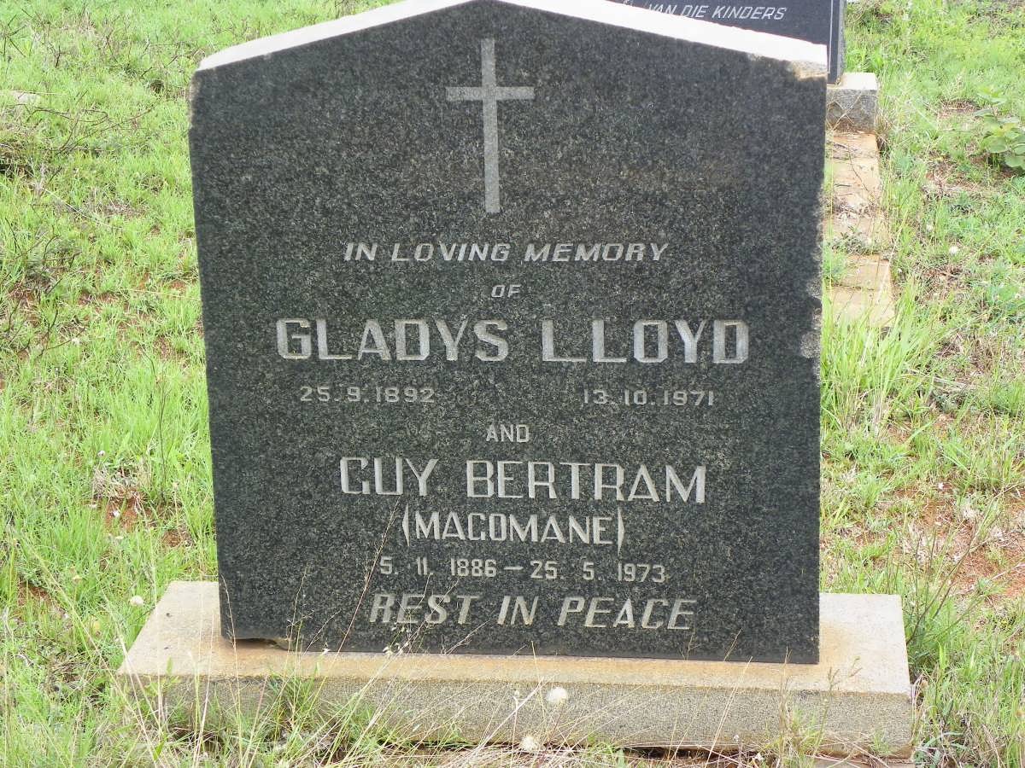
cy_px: 384
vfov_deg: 18.9
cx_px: 512
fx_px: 2310
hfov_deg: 25.0
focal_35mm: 78
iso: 64
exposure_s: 1/125
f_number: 4
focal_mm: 13.8
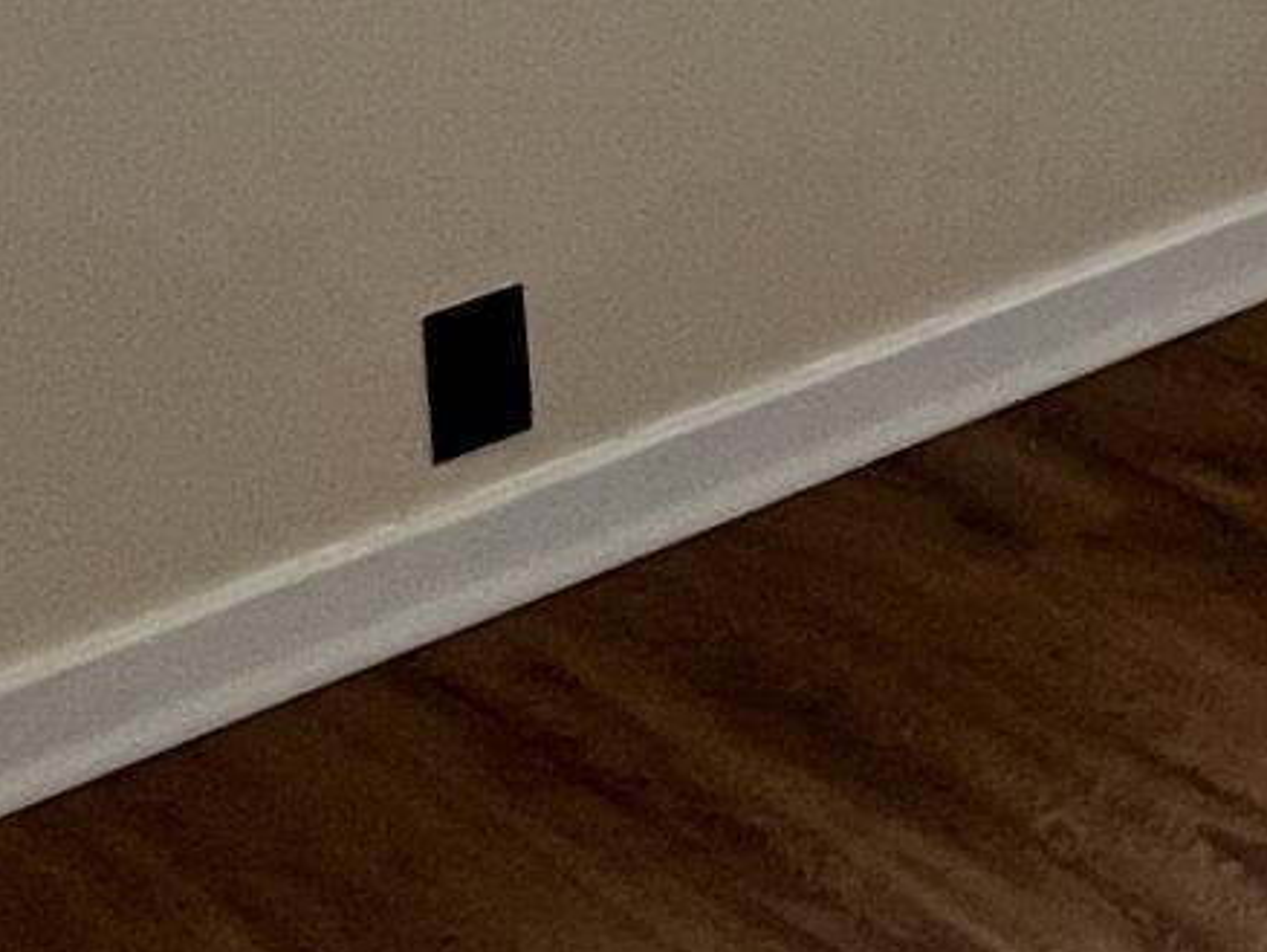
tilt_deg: -9.3
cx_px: 2161
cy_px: -593
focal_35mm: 89
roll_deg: -1.7
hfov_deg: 18.2
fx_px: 3259
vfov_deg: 15.0
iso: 200
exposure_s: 1/120
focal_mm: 1.57
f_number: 1.8
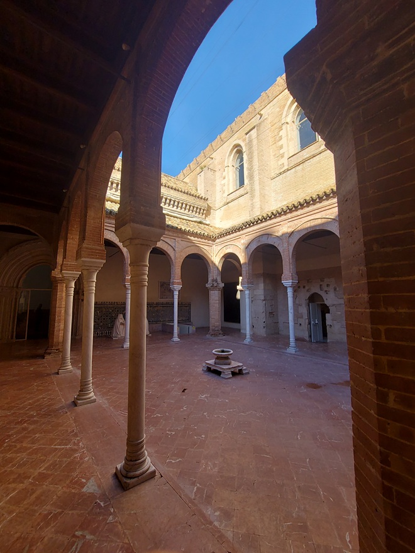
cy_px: 276
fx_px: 208
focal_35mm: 13
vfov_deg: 106.2
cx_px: 208
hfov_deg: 89.9
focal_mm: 1.74
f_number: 2.2
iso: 50
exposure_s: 1/528
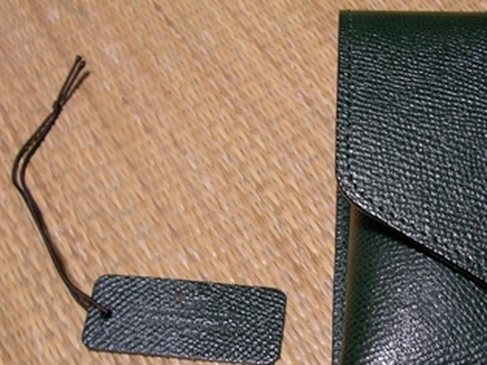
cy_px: 254
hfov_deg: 36.2
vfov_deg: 27.3
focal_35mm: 53
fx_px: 745
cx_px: 268
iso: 100
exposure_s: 1/7.3
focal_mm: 5.7
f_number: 2.8
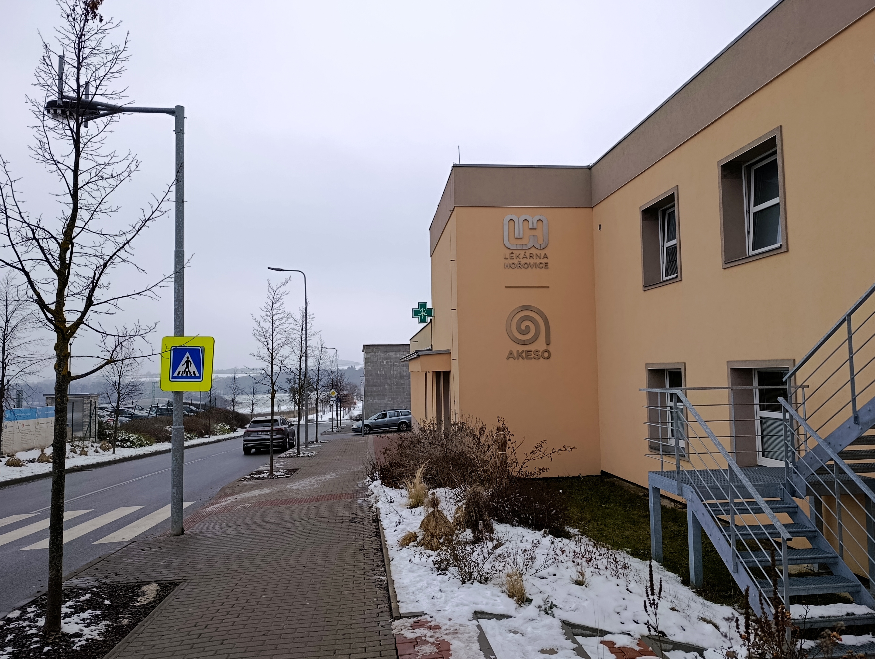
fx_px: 633
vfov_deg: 55.0
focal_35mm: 25
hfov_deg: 69.3
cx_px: 428
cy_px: 313
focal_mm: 6.11
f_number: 1.65
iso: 50
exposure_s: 1/207
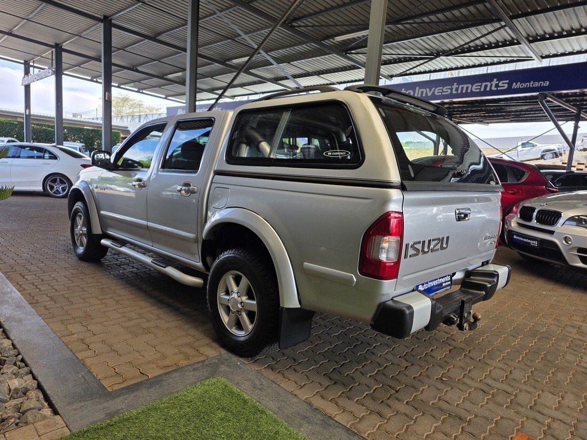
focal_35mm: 23
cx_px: 294
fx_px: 390
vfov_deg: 58.9
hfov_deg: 73.9
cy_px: 220
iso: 32
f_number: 1.7
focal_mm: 6.25
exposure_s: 1/359
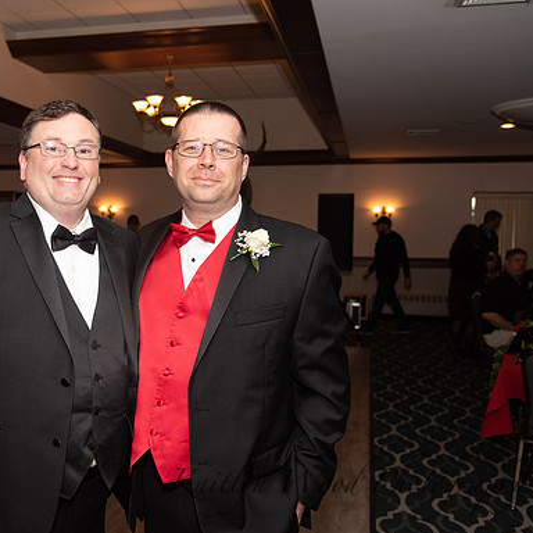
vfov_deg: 41.9
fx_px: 697
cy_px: 267
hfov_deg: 41.2
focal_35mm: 40
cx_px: 168
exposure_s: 1/200
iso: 800
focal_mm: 31
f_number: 4
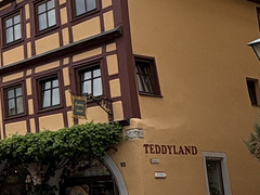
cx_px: -151
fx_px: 526
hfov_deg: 22.0
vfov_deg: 21.0
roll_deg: +1.2
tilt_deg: +9.0
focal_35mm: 70
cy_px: 127
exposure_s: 1/1143
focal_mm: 2.22
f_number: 2.2
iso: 40
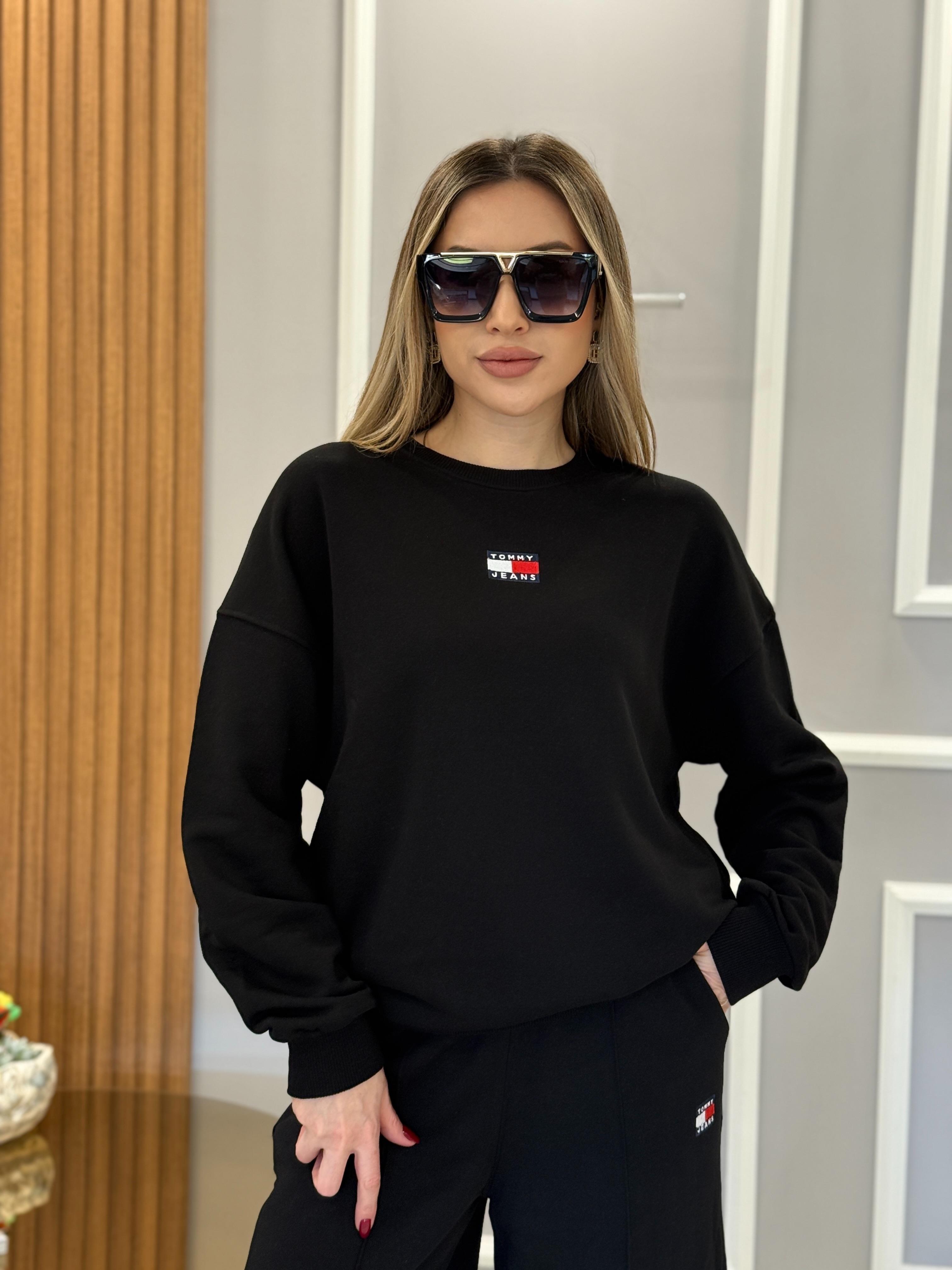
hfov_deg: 30.3
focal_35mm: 48
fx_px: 1760
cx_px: 476
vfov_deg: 39.7
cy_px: 635
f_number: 1.78
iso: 100
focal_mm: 6.76
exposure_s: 1/60
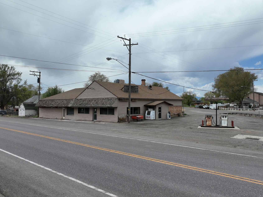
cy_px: 99
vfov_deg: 48.2
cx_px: 137
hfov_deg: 61.7
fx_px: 220
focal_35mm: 29
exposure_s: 1/2500
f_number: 2.8
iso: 130
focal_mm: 12.29
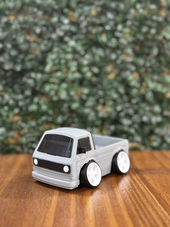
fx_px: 314
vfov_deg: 39.7
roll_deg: +0.3
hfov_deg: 30.3
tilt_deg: -6.5
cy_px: 114
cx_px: 85
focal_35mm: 48
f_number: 1.78
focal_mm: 6.86
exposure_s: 1/33
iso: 400
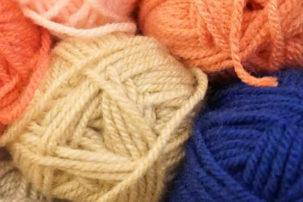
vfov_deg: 17.2
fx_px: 665
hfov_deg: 25.5
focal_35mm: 79
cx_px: 101
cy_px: 60
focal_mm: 36
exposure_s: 1/200
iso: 25600
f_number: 4.5
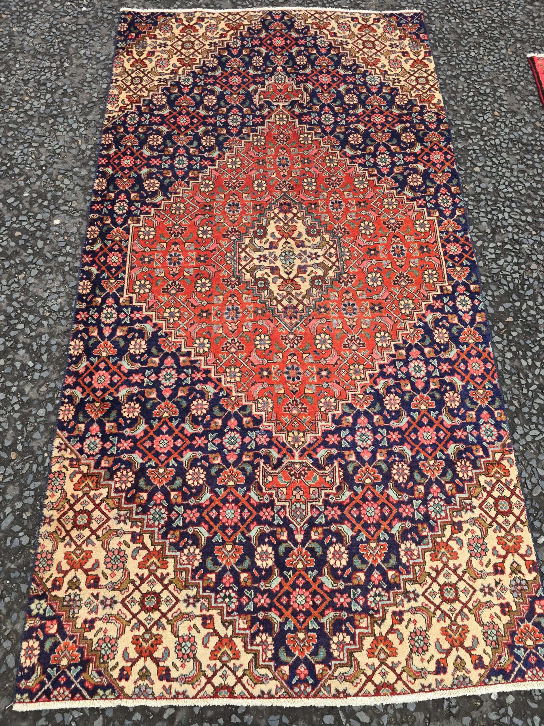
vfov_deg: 73.9
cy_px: 363
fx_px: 482
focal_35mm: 23
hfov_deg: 58.9
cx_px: 272
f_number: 1.7
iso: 40
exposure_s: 1/180
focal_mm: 6.3
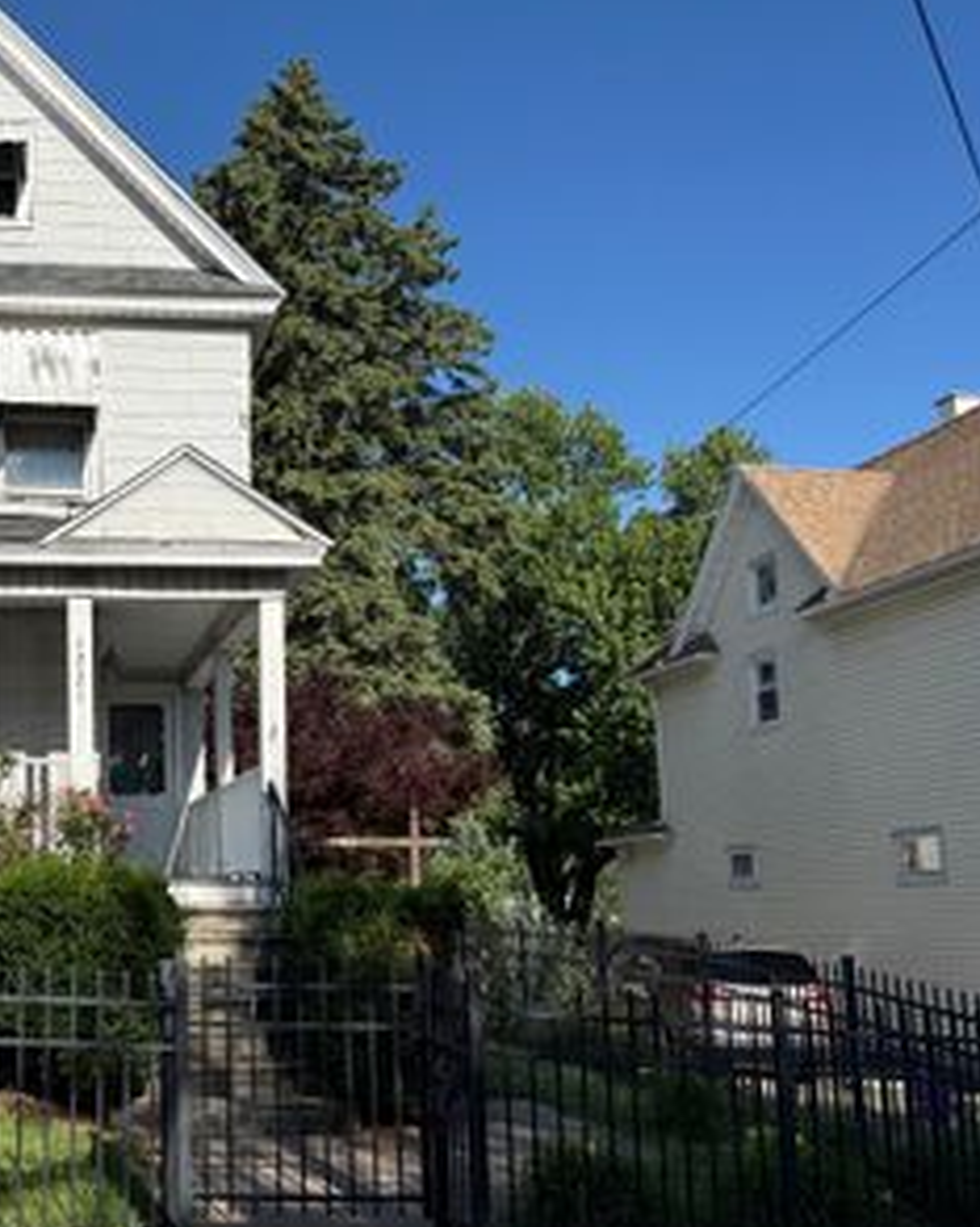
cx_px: 101
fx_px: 1452
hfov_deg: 35.2
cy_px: 668
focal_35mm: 40
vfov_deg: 45.8
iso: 80
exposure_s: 1/5714
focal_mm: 6.76
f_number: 1.78
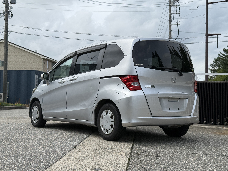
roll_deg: +0.3
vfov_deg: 30.3
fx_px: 316
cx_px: 114
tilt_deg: +1.6
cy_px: 86
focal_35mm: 48
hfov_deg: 39.7
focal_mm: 6.76
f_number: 1.78
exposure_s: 1/6536
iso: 64
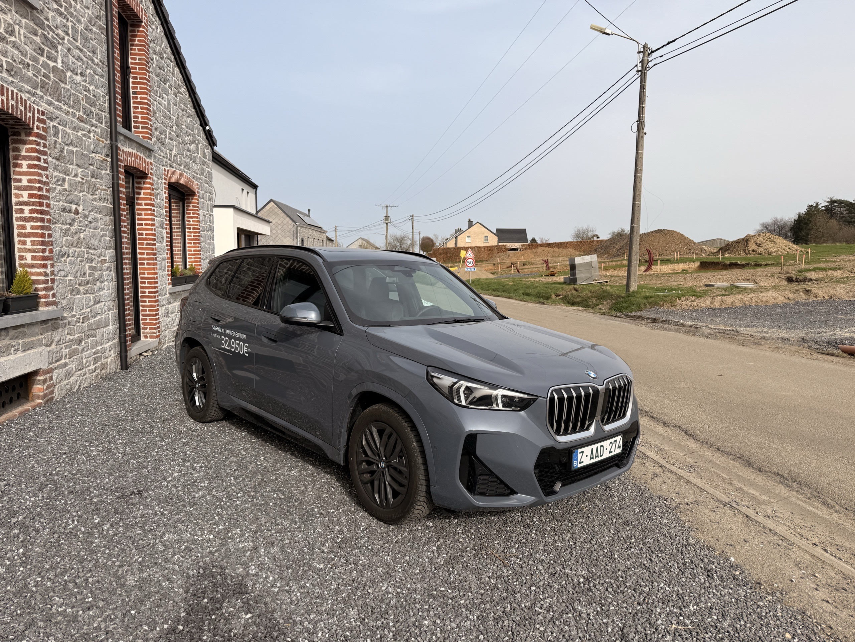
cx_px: 428
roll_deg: -0.9
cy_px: 321
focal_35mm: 24
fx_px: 593
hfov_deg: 71.6
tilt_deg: -5.6
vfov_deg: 56.8
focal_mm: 6.76
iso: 80
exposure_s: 1/4167
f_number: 1.78
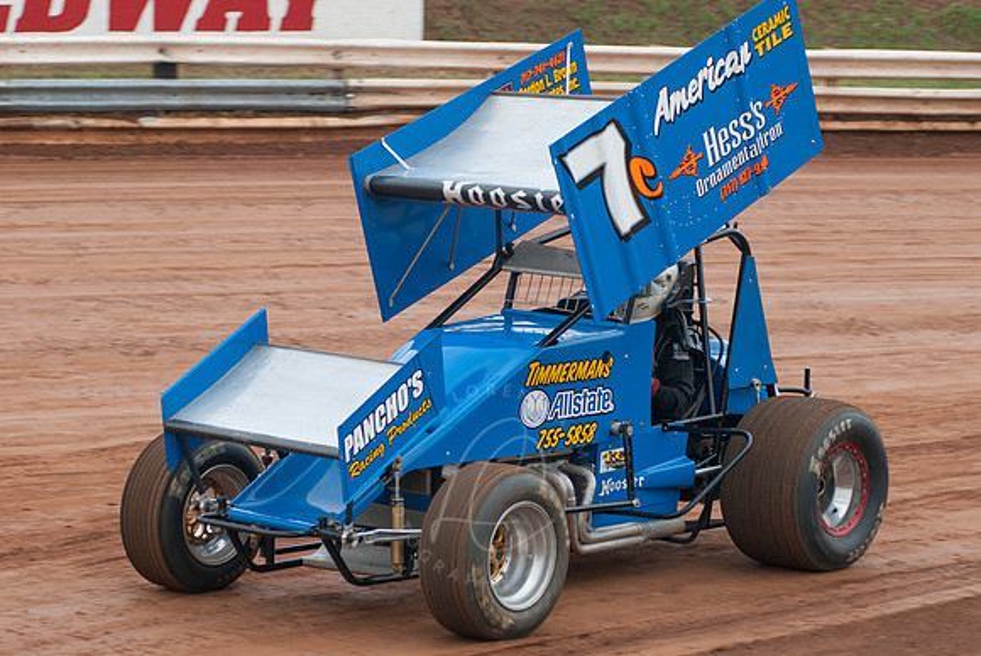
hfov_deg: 17.0
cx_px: 490
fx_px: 3273
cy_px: 328
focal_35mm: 120
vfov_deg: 11.4
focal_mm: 80
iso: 400
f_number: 4
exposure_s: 1/320
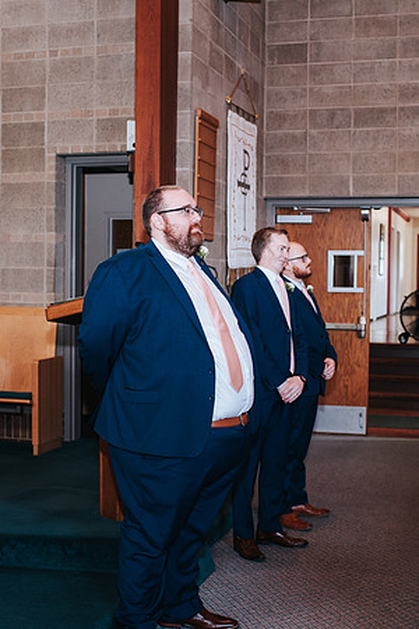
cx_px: 213
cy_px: 315
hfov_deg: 25.6
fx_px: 921
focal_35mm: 53
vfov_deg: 37.7
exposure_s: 1/125
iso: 1000
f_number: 3.2
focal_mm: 35
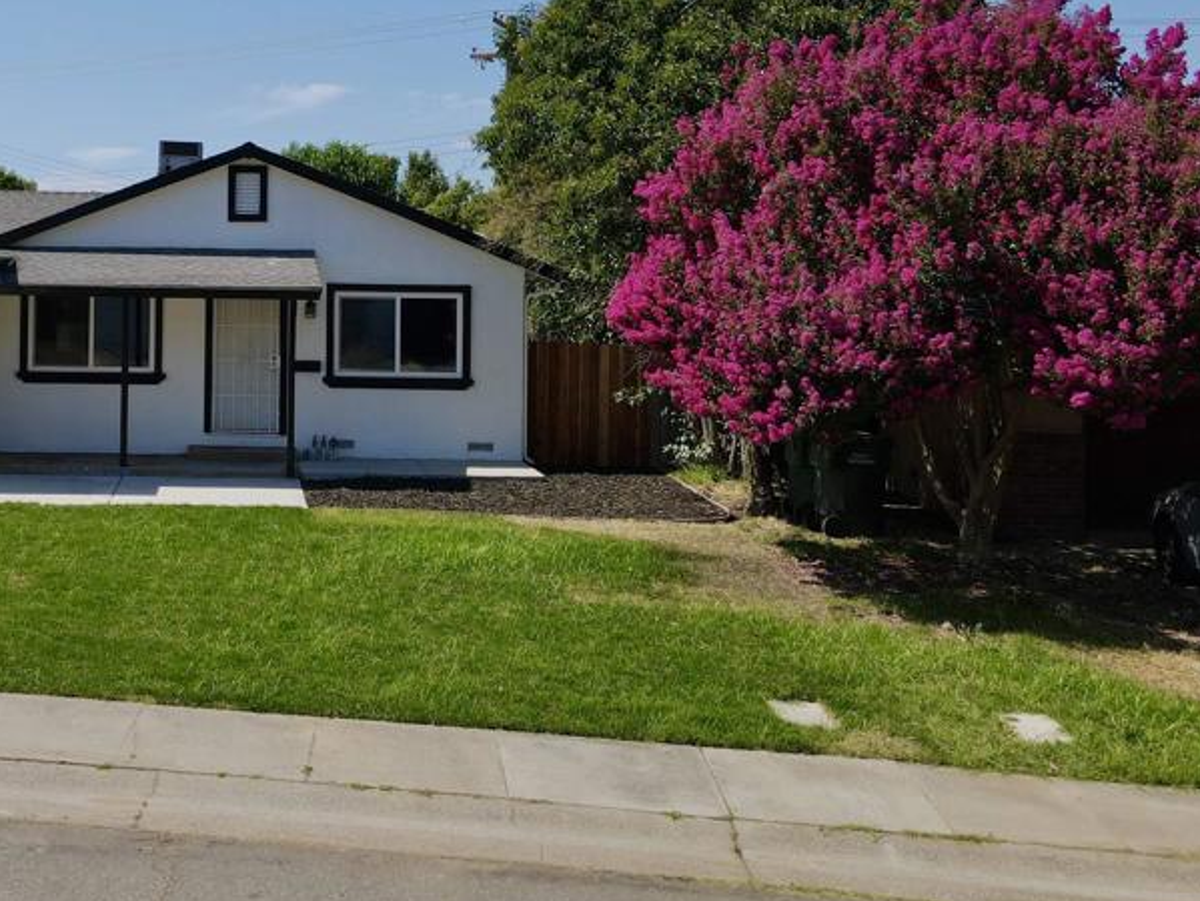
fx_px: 1422
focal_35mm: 41
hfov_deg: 43.3
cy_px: 284
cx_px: 216
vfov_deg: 34.8
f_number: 2.8
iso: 100
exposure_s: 1/500
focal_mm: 4.5
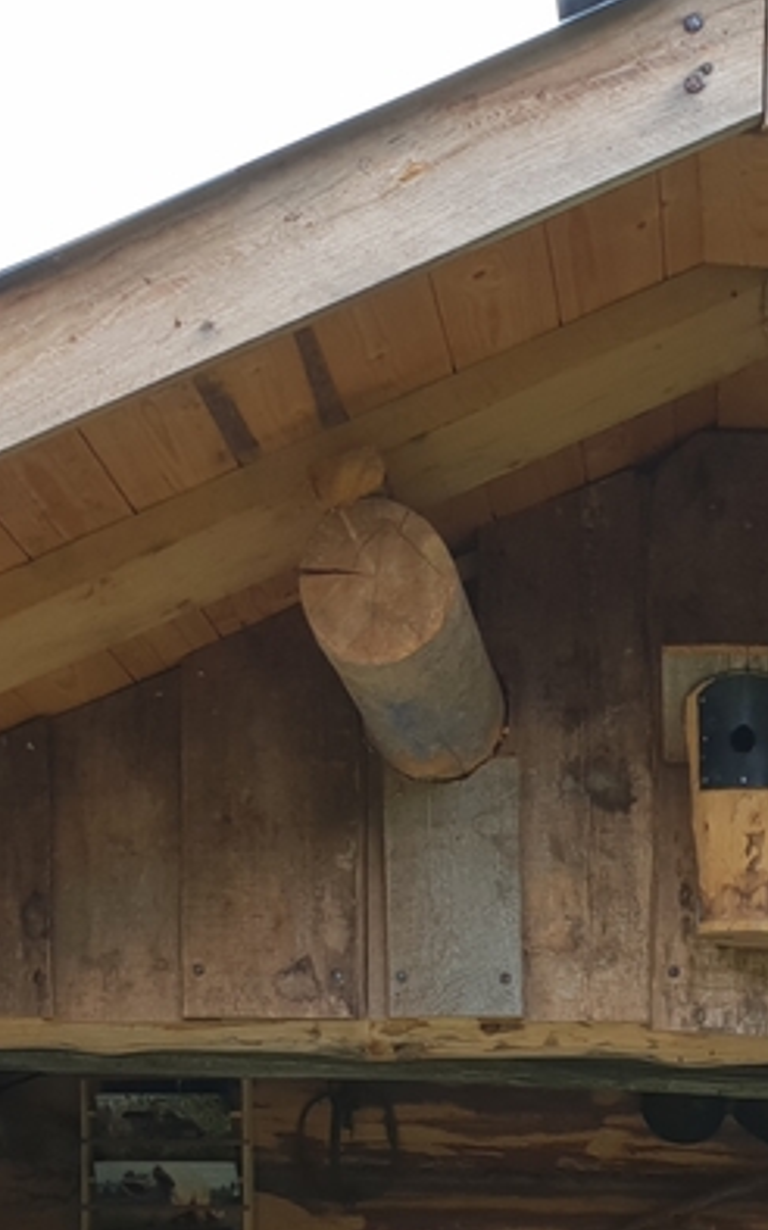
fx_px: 2815
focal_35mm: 84
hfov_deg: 15.3
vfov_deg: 23.1
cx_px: 765
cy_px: 1374
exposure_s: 1/107
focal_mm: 4.3
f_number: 2.4
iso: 50
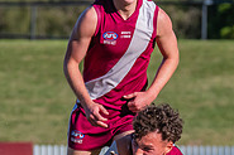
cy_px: 145
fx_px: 7683
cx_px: 213
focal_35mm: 1183
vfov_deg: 1.2
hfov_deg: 1.7
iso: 800
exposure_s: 1/1600
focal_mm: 330
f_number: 11
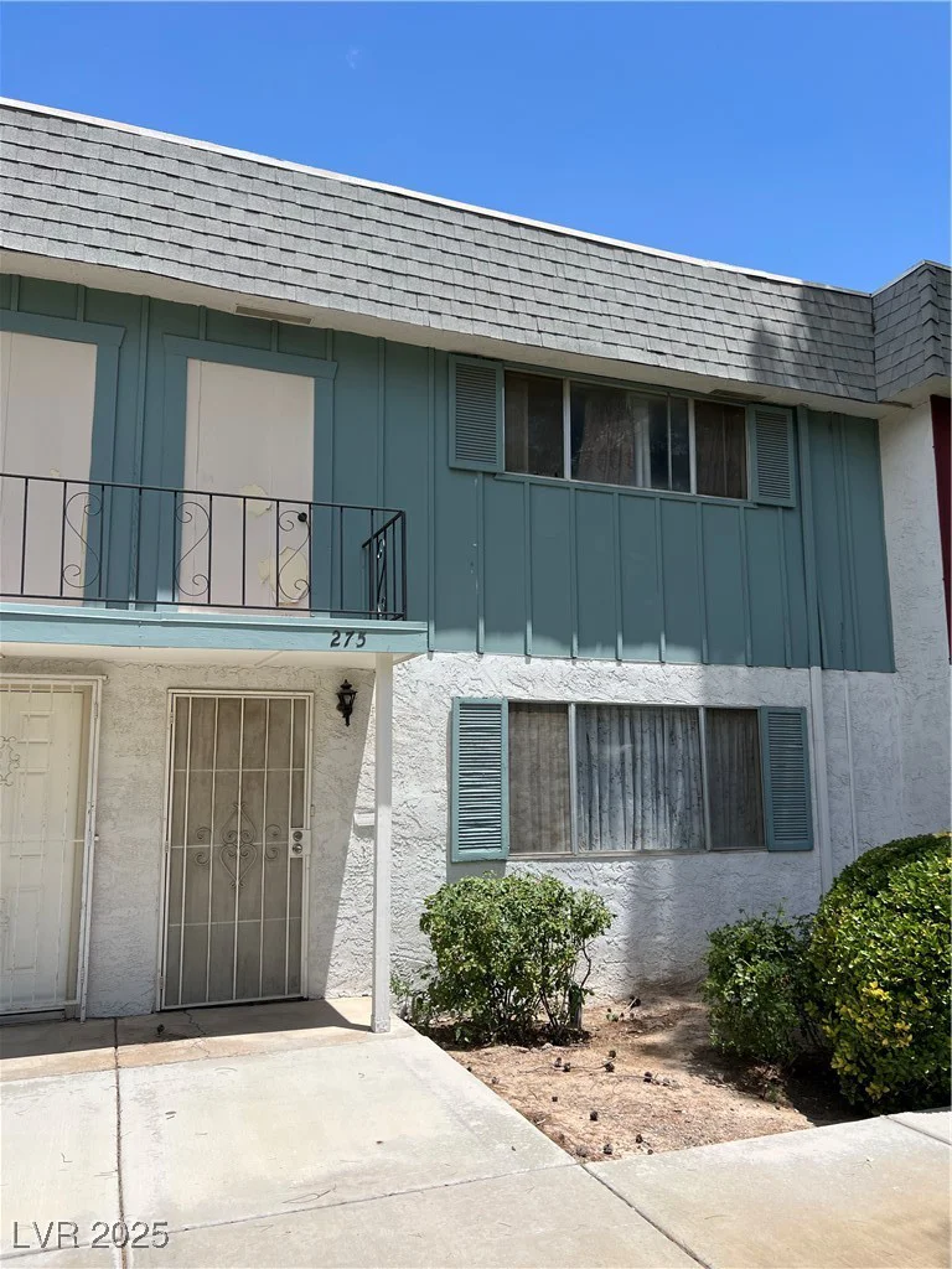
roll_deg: +0.6
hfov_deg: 53.1
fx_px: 953
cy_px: 634
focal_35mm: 26
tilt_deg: +10.9
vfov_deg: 67.3
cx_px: 476
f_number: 1.5
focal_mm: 5.7
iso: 50
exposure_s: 1/4274
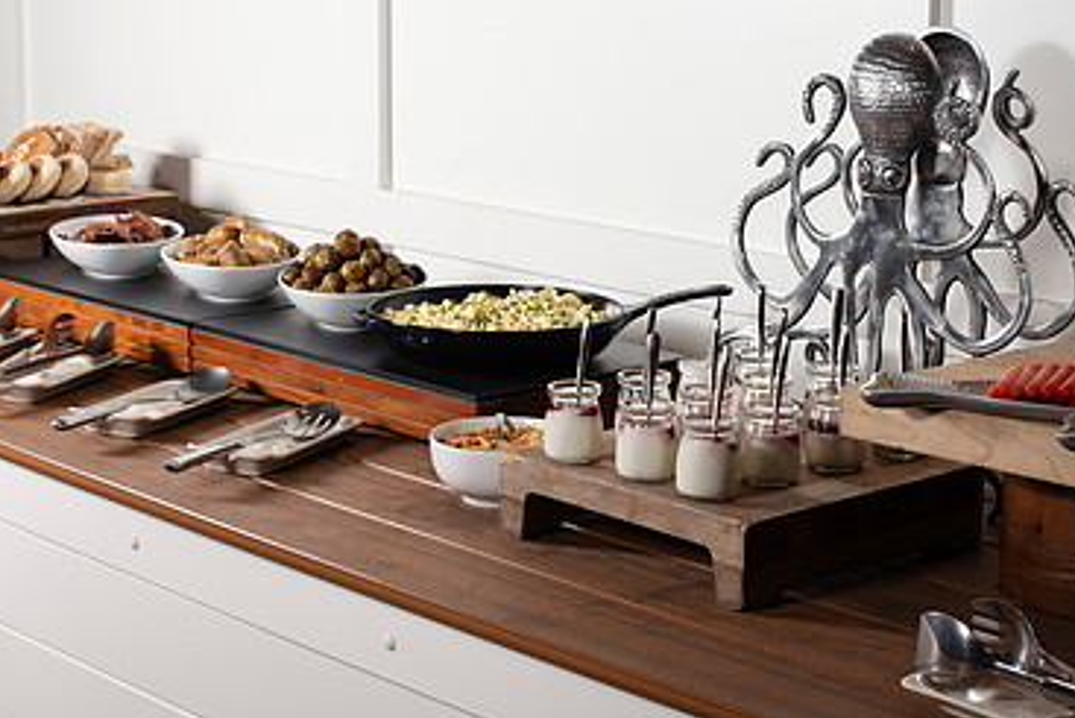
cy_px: 280
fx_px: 2360
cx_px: 559
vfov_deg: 17.3
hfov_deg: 25.7
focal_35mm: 79
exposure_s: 1/200
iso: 500
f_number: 9
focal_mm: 50
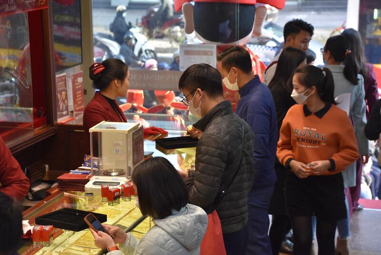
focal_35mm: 105
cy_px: 128
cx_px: 190
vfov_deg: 13.1
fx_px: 1112
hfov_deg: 19.4
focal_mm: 70
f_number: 5
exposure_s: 1/250
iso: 1400
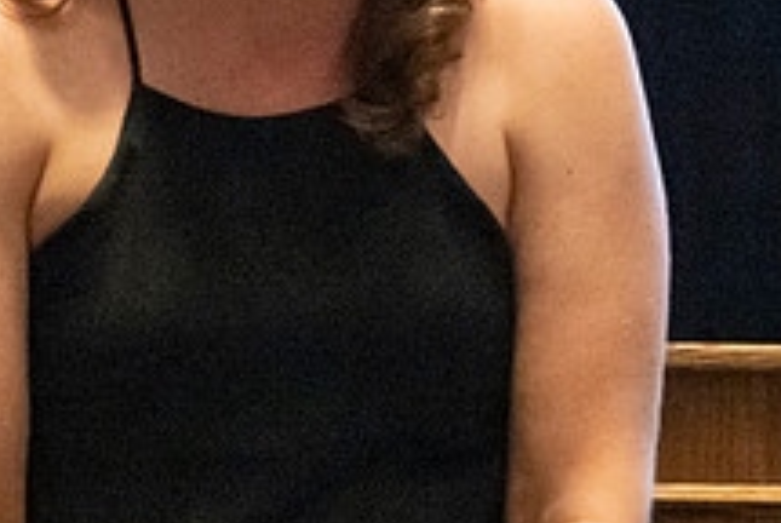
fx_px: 9406
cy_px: -105
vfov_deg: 3.2
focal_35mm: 433
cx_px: 109
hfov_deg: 4.8
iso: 10000
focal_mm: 105
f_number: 4
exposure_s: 1/200
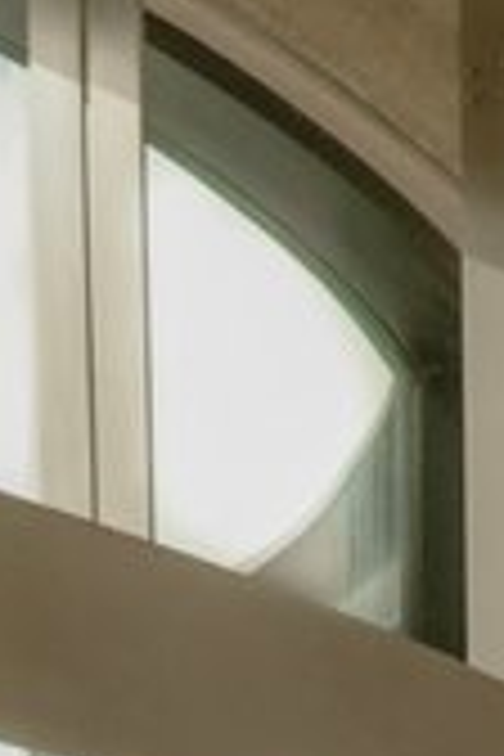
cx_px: 1346
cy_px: 2228
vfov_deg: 7.9
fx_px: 4788
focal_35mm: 228
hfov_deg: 5.7
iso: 500
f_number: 8
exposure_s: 1/500
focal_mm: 21.2
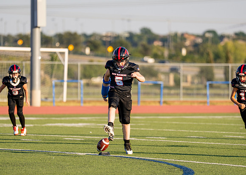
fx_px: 2067
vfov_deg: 4.9
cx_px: 121
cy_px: 92
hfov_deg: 6.8
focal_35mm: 296
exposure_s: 1/1000
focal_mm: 200
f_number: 2.8
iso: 100
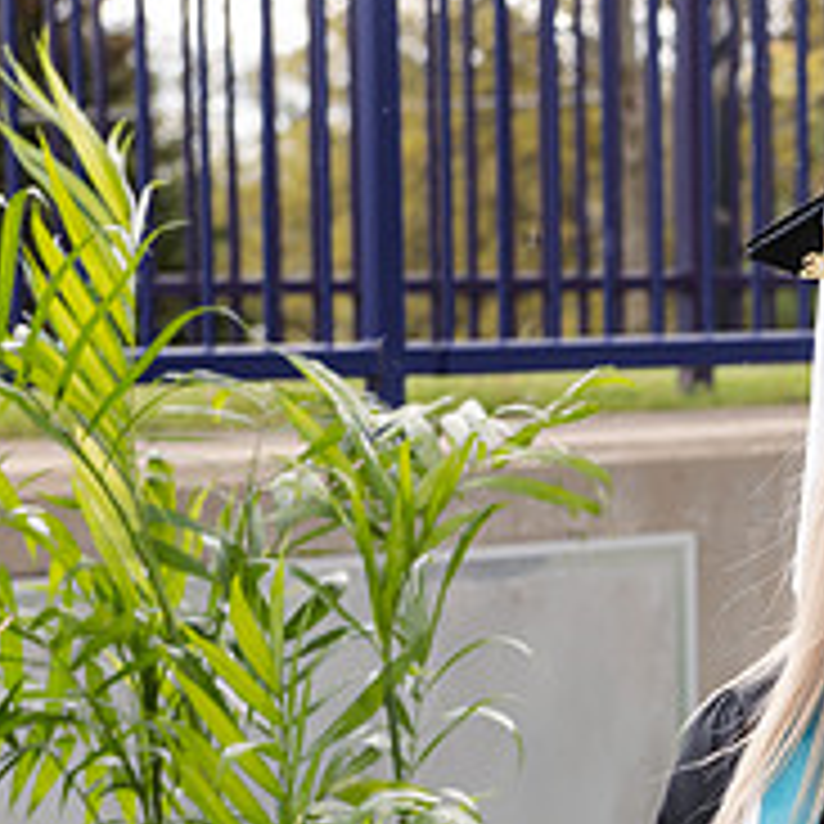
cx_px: 1004
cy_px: 691
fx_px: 4363
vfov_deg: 10.7
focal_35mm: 162
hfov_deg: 10.6
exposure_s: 1/200
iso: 400
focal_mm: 60
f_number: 5.6
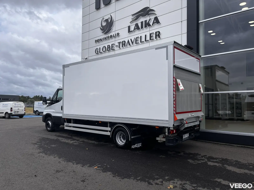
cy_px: 95
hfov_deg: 67.3
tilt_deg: +3.4
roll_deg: -1.8
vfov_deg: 53.1
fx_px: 191
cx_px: 127
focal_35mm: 26
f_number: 1.6
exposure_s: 1/992
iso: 50
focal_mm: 5.1
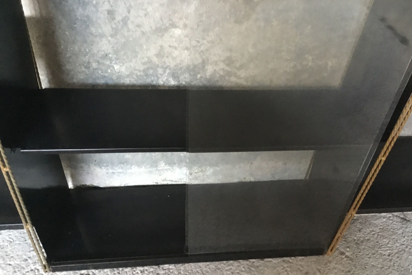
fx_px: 378
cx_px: 210
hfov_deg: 57.2
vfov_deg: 40.0
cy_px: 130
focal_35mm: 33
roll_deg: -5.1
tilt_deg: -39.7
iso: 500
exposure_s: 1/17
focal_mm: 3.3
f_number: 2.4
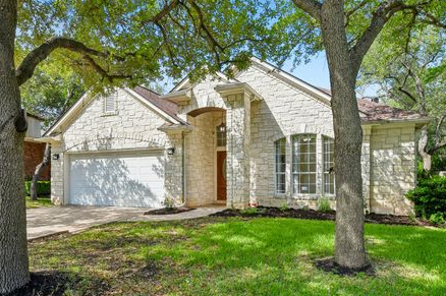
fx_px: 297
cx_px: 224
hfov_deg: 73.8
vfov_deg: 52.9
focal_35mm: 24
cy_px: 133
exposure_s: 1/1250
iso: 400
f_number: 8
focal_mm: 14
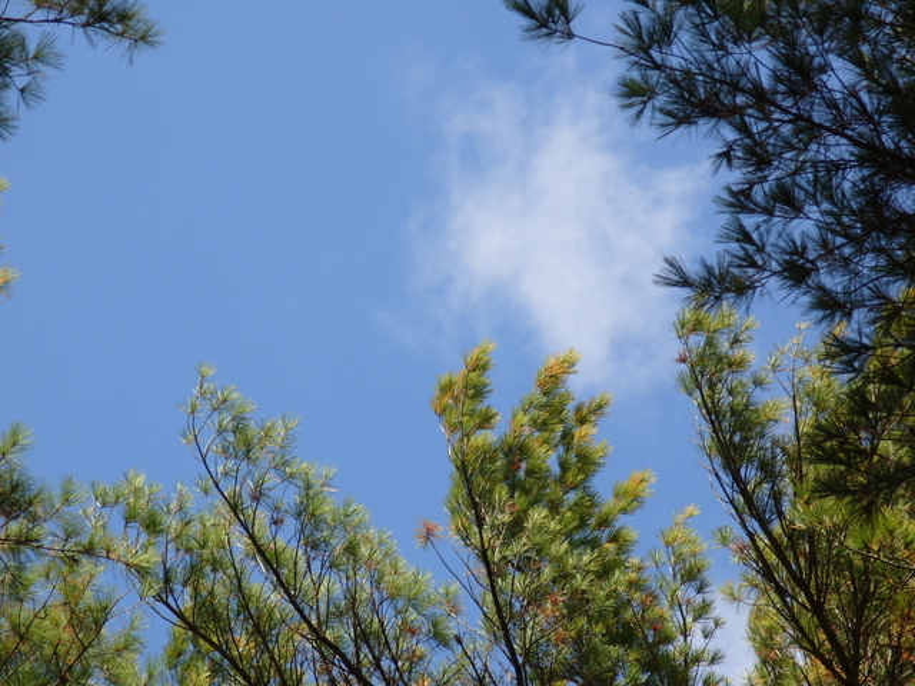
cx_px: 458
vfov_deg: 8.5
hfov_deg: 11.3
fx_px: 4626
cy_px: 343
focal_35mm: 175
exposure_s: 1/350
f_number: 5.9
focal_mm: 39
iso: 80
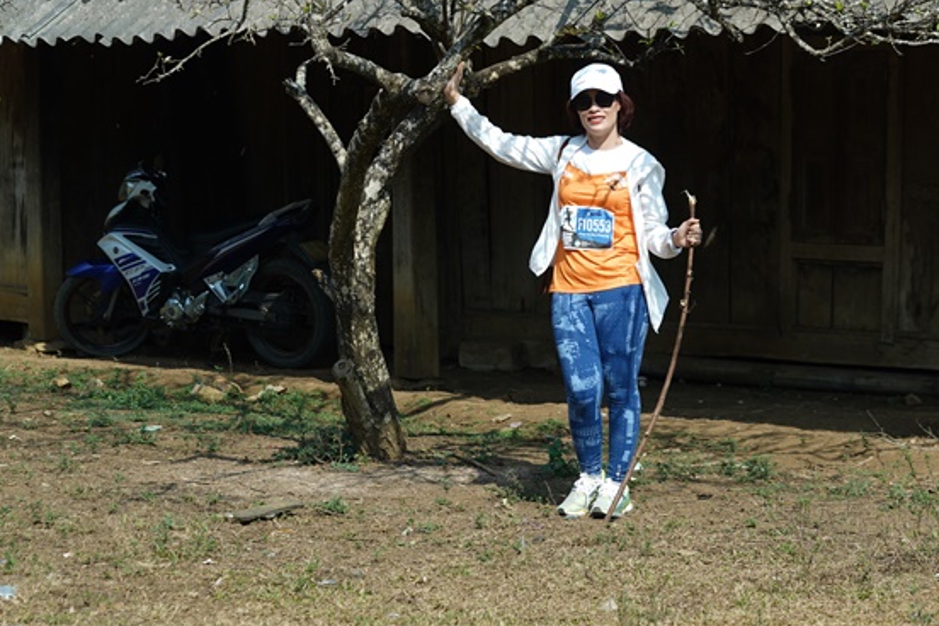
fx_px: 3025
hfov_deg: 17.6
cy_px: 119
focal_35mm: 116
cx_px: 615
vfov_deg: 11.8
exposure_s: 1/640
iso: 80
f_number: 4
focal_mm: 70
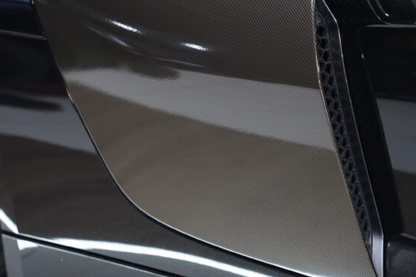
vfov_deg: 14.1
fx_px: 1120
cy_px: 117
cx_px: 226
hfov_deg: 21.0
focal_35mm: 97
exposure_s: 1/80
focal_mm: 70
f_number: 3.2
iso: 1000
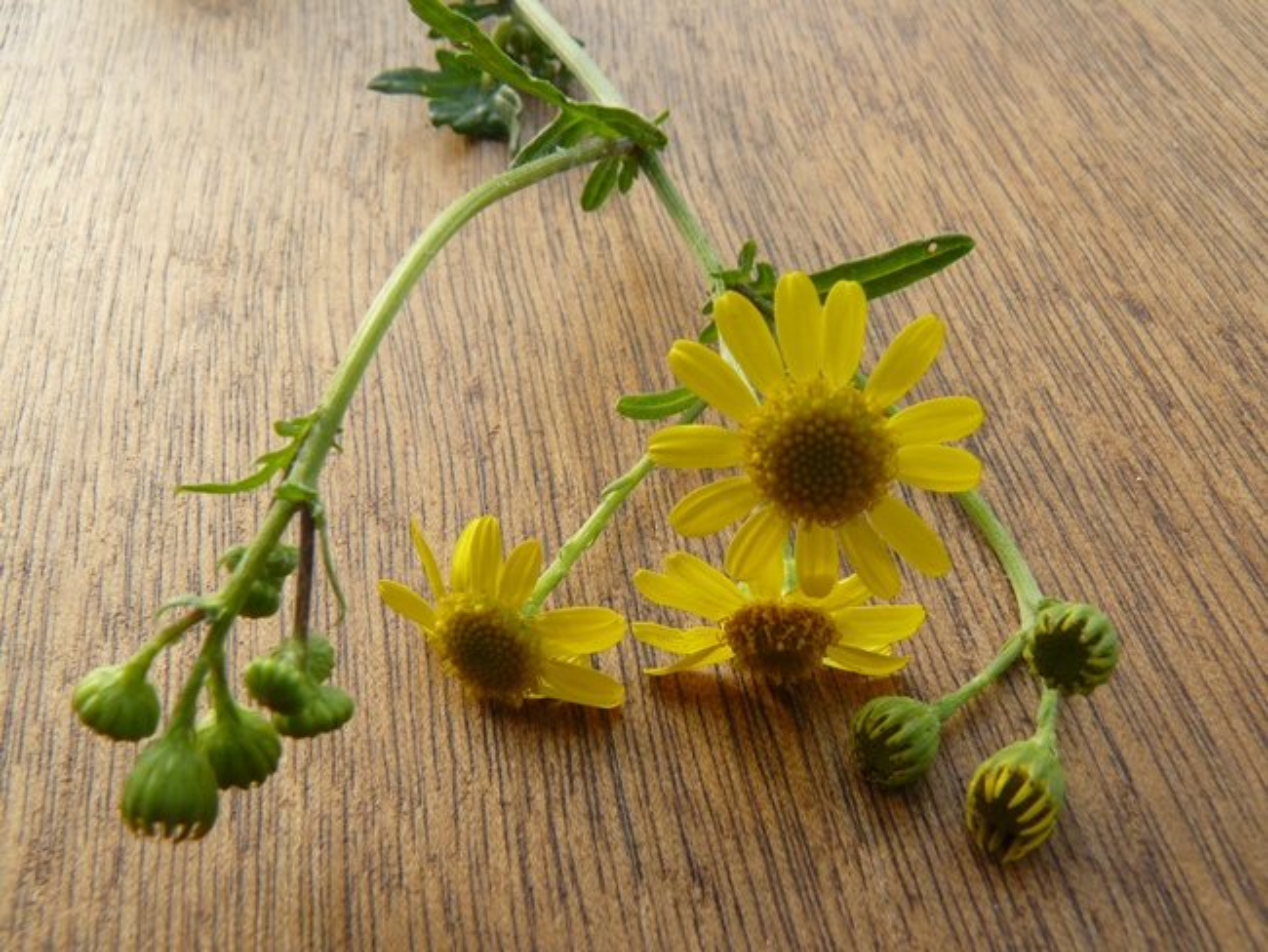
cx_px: 634
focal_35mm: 36
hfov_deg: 51.3
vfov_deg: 39.7
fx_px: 1319
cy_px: 476
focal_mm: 6
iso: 100
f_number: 6.3
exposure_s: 1/60
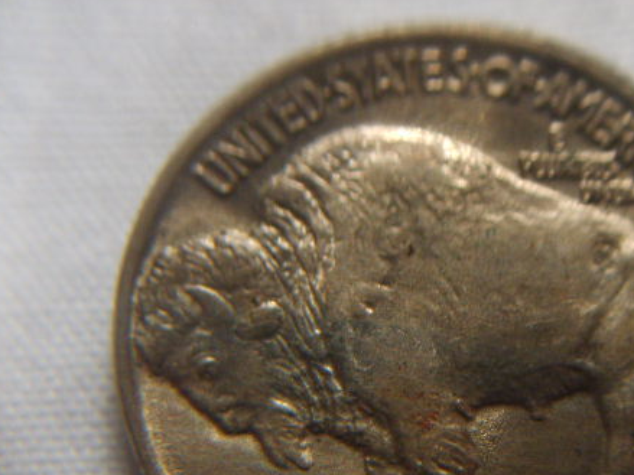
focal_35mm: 51
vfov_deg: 28.2
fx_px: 934
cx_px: 445
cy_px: 339
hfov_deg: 36.9
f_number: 2.8
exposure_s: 1/30
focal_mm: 5.8
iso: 140
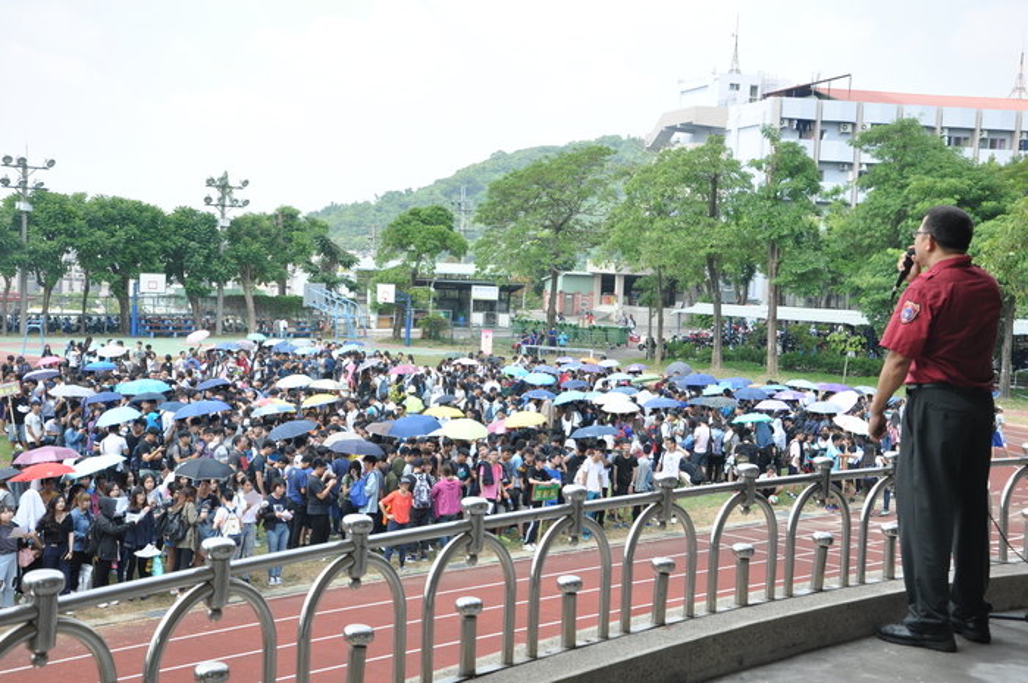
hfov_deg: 38.9
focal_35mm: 51
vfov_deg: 26.4
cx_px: 514
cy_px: 342
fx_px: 1455
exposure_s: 1/200
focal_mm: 34
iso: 200
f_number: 7.1
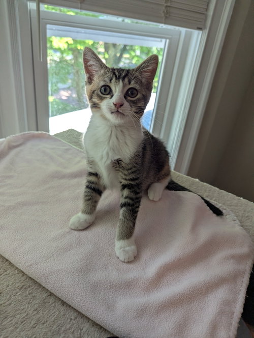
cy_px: 169
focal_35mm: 24
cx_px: 127
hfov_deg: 56.9
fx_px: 234
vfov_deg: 71.5
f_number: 1.85
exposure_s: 1/208
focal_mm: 6.81
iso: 110
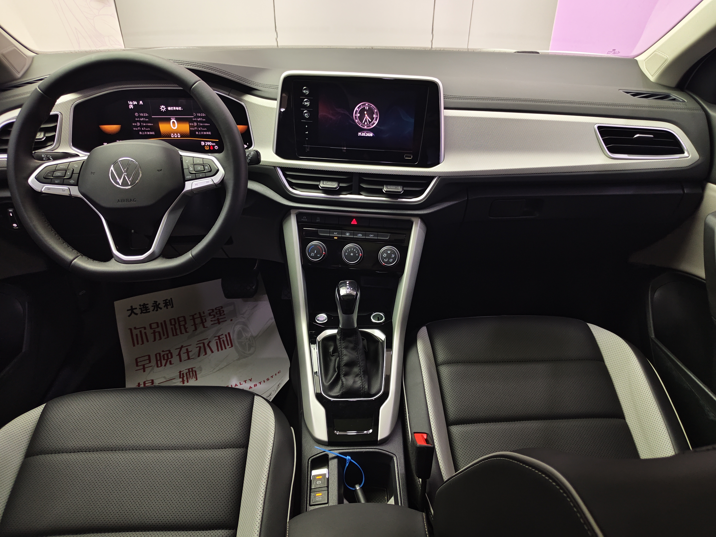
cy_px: 268
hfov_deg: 71.6
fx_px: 496
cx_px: 358
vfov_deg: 56.8
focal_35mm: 24
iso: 1946
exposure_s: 1/25
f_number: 1.88
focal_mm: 5.56
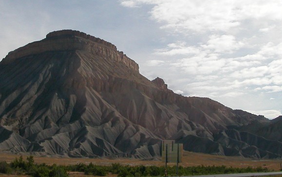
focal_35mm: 63
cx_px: 117
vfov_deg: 20.6
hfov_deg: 32.4
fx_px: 484
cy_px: 72
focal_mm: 6.6
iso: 100
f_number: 4.8
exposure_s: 1/1131
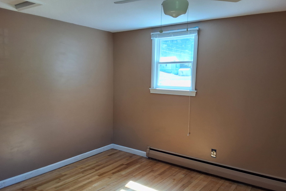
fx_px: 238
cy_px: 110
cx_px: 143
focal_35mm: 30
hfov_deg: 61.9
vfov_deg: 43.5
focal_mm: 2.91
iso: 40
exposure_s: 1/60
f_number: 1.9
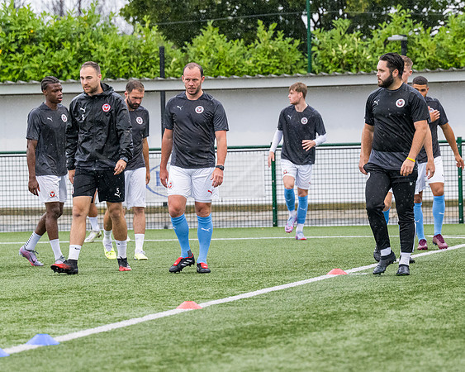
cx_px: 307
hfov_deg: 10.4
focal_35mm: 186
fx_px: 2555
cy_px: 195
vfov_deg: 8.3
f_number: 2.8
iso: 2000
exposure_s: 1/1250
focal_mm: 100
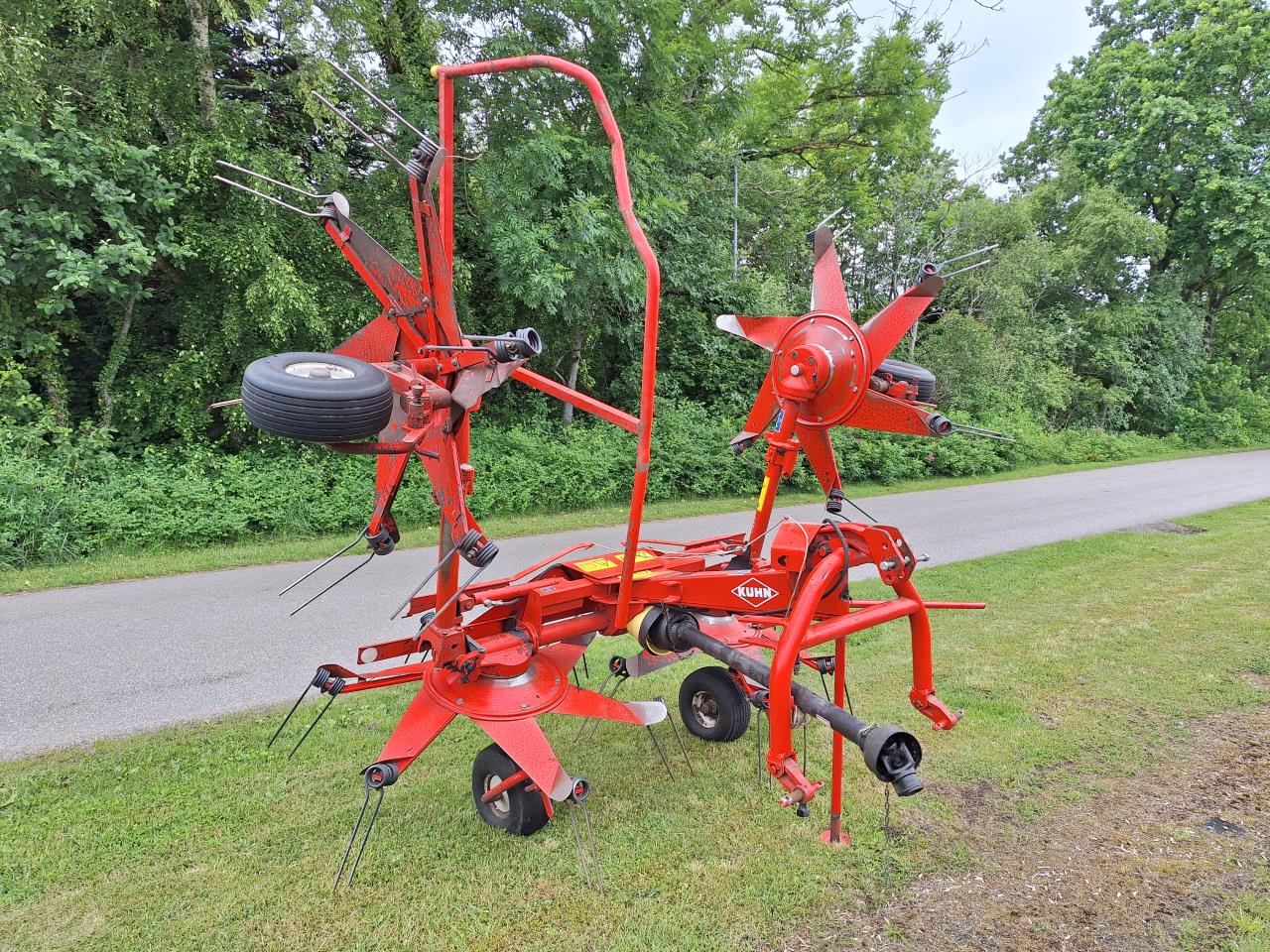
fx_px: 844
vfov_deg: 58.9
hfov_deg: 73.9
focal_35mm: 23
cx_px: 635
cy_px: 476
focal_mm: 5.54
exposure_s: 1/581
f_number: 1.8
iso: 40
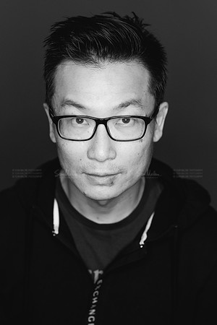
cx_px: 108
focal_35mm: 85
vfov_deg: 23.9
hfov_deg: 16.1
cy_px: 162
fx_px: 768
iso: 2000
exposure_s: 1/320
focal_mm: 85
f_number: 3.5
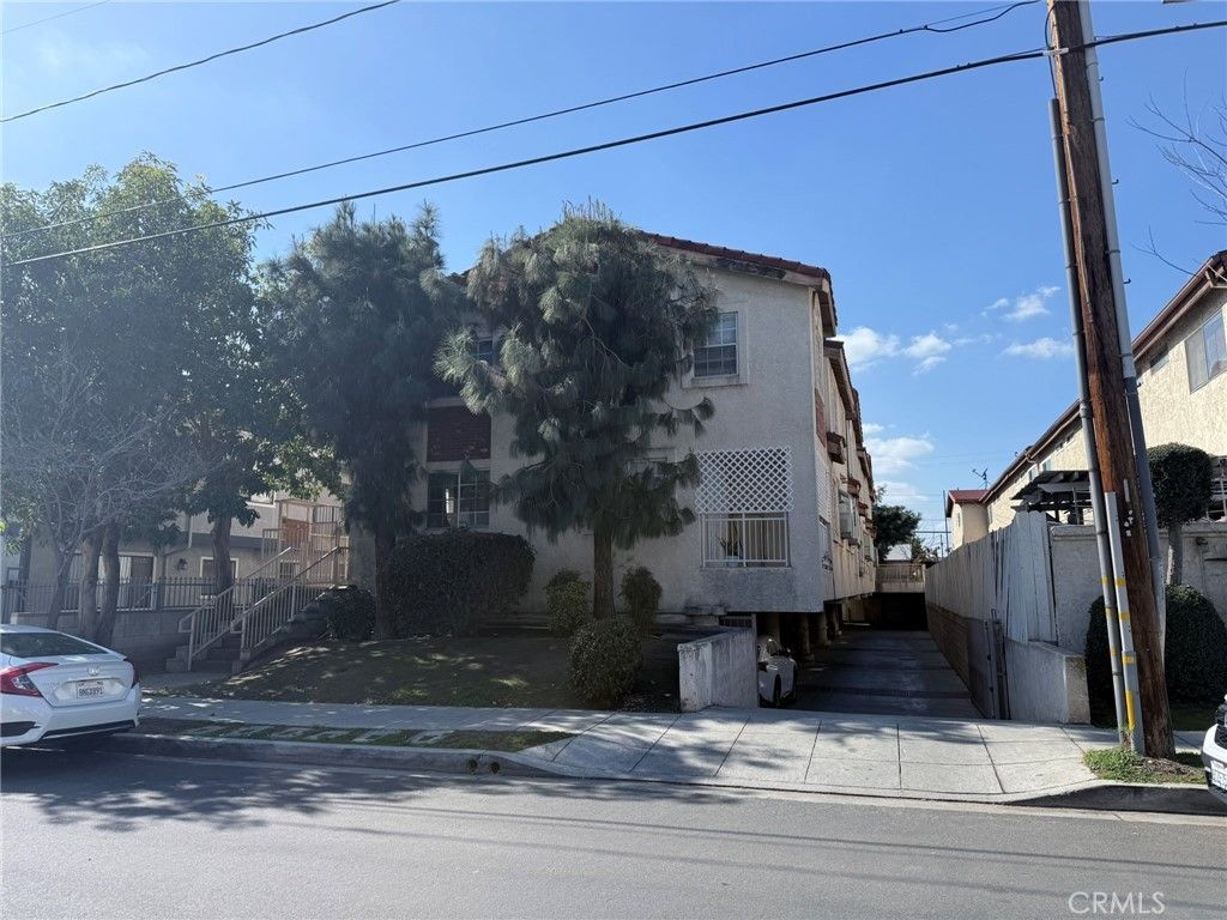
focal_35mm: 24
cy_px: 460
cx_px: 614
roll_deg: +0.2
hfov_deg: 71.6
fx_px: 851
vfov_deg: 56.8
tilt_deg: +8.7
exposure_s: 1/4167
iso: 80
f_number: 1.78
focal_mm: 6.76
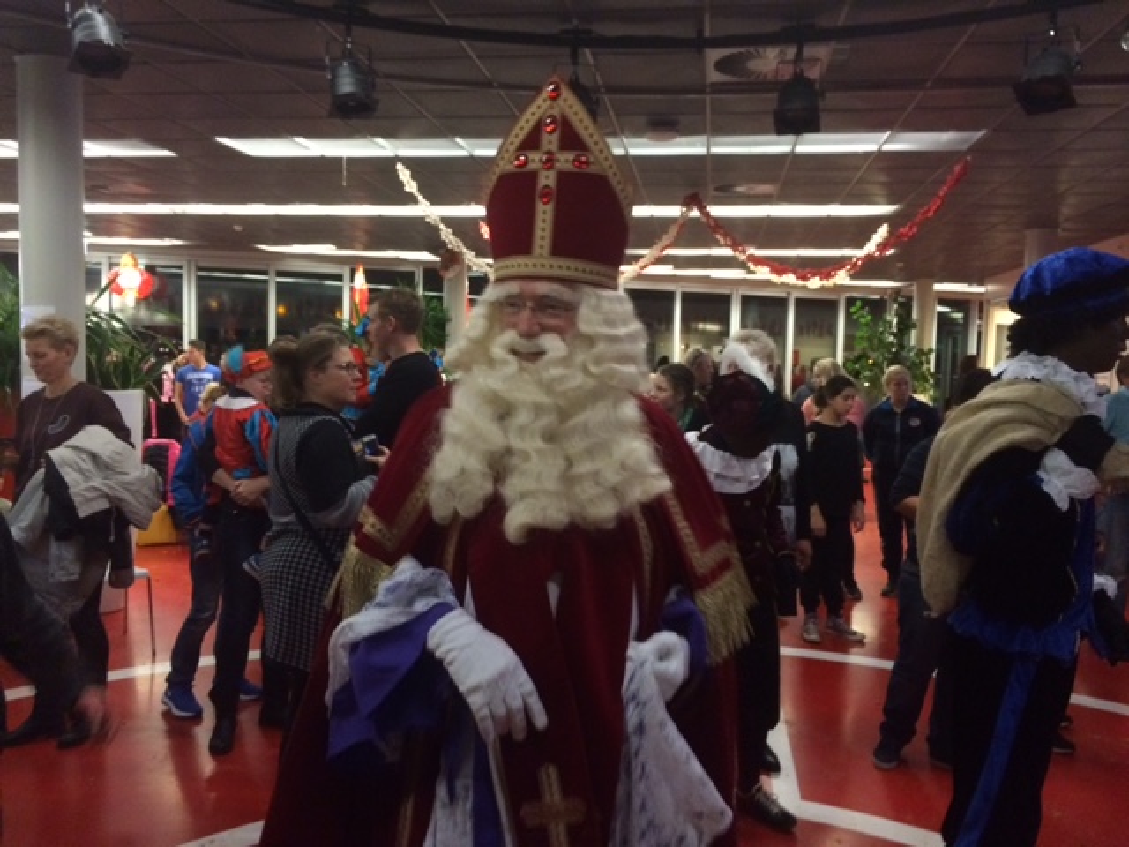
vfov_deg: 48.2
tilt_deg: -4.8
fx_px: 946
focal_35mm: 29
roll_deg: -1.0
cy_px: 424
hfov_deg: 61.7
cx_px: 564
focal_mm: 4.15
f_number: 2.2
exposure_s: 1/17
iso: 250
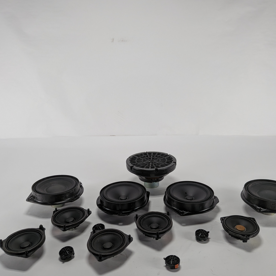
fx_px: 262
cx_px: 147
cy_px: 138
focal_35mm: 29
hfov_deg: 55.6
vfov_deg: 55.6
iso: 46
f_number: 1.7
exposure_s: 1/699
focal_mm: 4.53
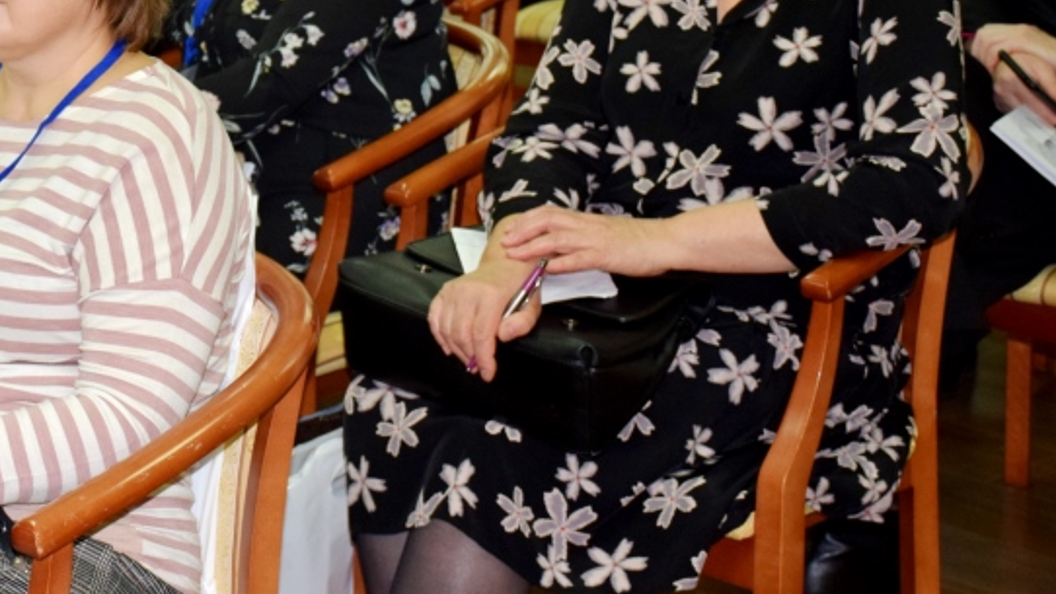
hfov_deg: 20.7
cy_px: 9
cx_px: 123
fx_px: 2828
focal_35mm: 101
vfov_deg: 11.9
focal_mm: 34
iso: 800
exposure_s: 1/100
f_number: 5
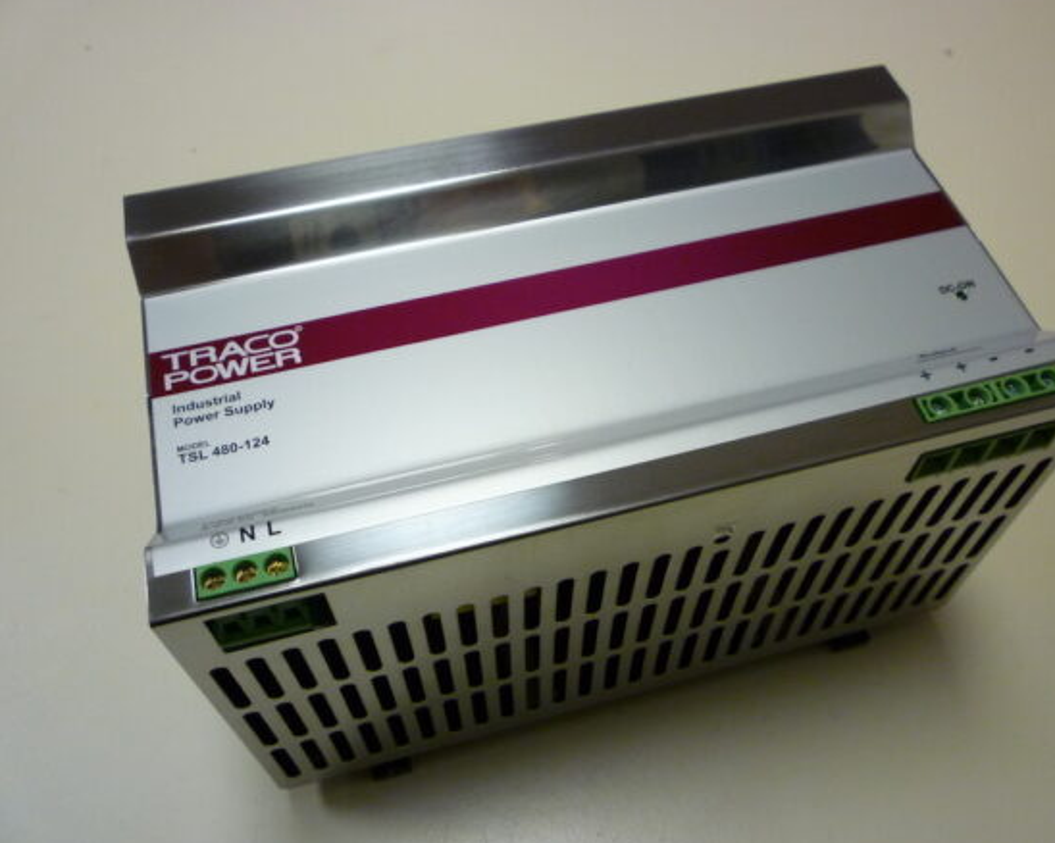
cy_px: 425
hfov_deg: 57.1
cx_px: 574
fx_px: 968
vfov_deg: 47.1
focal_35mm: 31
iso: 320
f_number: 3.3
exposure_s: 1/30
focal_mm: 5.2
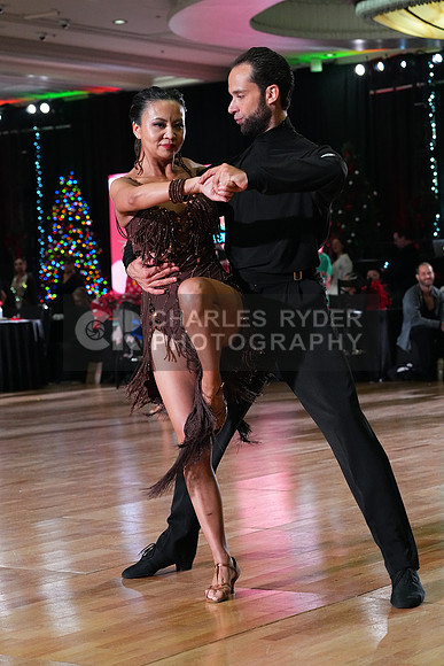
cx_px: 222
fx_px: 1571
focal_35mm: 85
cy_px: 333
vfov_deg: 23.9
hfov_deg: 16.1
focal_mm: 85
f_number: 5.6
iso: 8000
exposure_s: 1/400
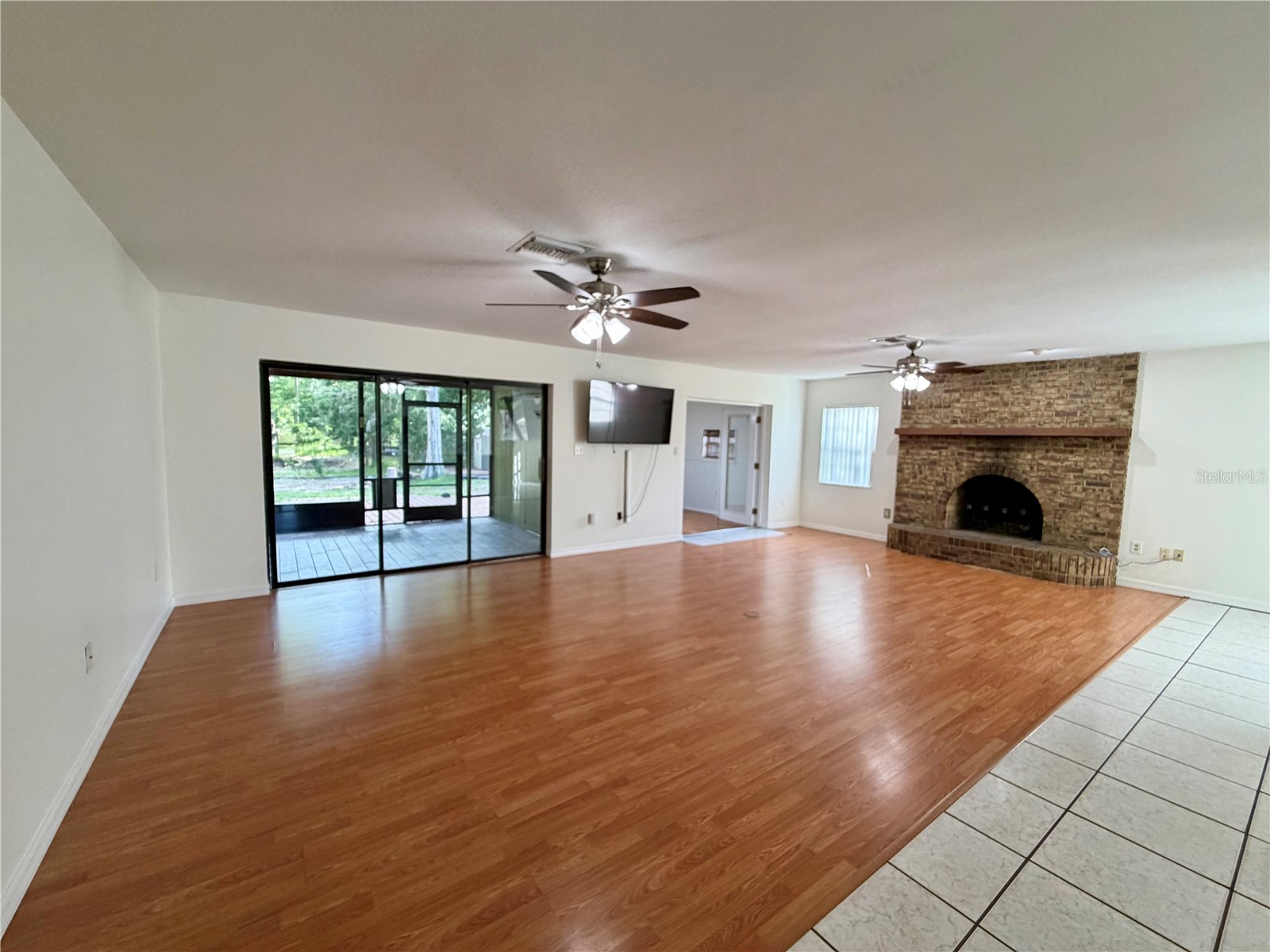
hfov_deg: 102.1
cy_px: 476
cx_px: 635
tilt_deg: -3.9
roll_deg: -1.6
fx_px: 514
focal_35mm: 14
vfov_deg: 85.7
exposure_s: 1/120
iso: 200
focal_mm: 2.22
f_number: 2.2
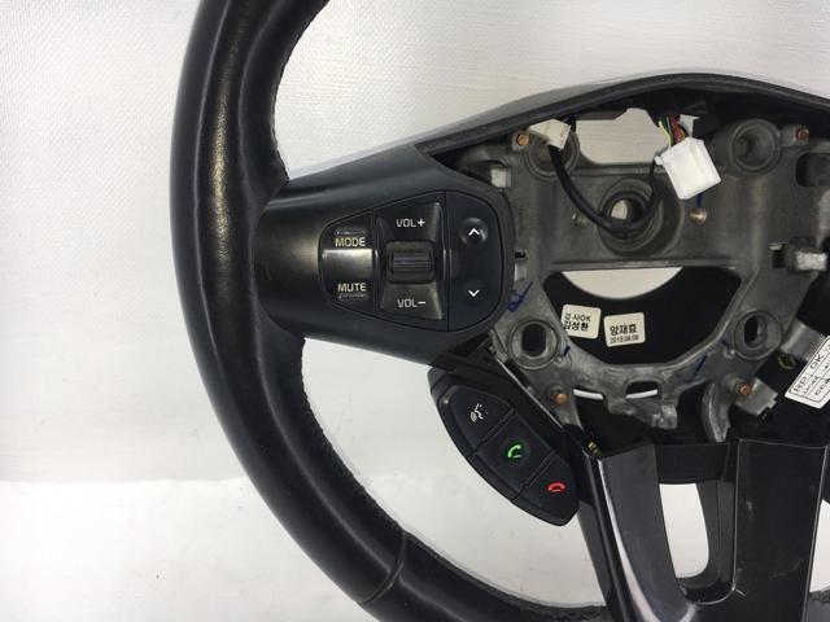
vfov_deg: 48.2
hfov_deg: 61.7
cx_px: 415
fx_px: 695
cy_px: 311
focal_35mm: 29
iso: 25
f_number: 2.2
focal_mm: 4.15
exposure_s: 1/160
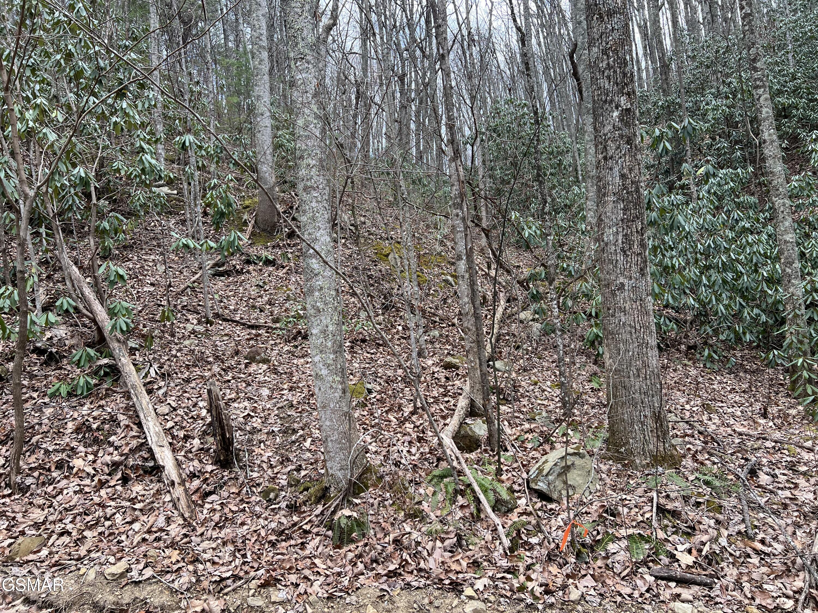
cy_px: 306
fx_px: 614
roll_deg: +4.7
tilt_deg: +5.9
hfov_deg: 67.3
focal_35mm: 26
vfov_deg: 53.1
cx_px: 409
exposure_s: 1/646
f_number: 1.5
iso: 50
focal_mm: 5.7
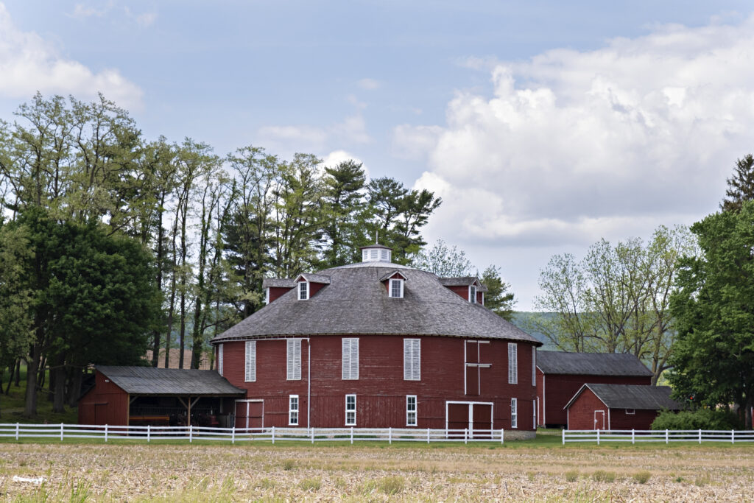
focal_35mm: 82
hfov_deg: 24.8
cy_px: 252
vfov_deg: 16.7
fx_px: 1718
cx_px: 377
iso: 400
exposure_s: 1/850
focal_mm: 54.5
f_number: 6.4
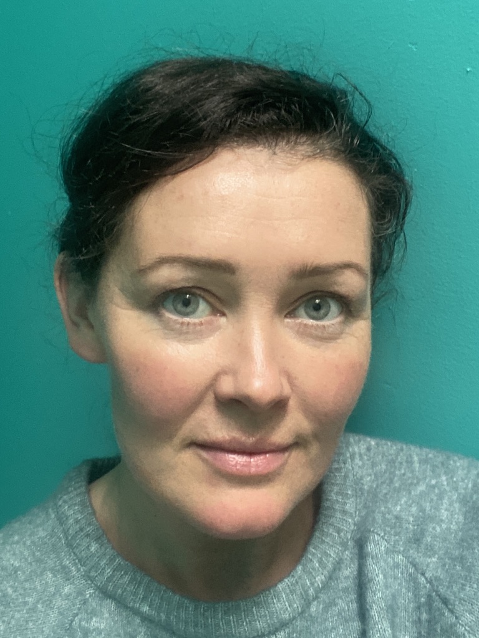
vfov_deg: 60.0
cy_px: 319
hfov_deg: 46.8
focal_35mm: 30
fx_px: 554
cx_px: 240
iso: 250
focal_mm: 2.71
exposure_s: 1/60
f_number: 2.2
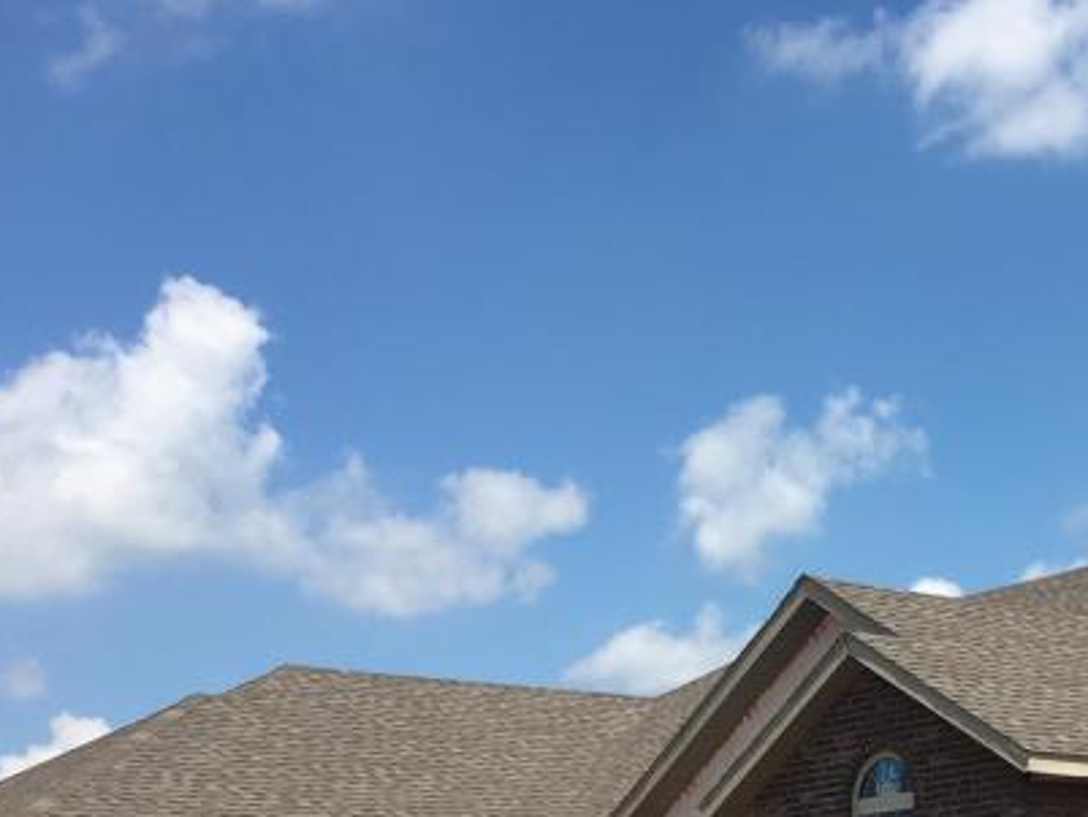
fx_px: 2327
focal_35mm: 74
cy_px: 955
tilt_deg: +1.9
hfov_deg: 25.2
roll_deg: +0.7
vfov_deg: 18.9
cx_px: 1047
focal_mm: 4.15
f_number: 2.2
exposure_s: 1/1789
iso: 25
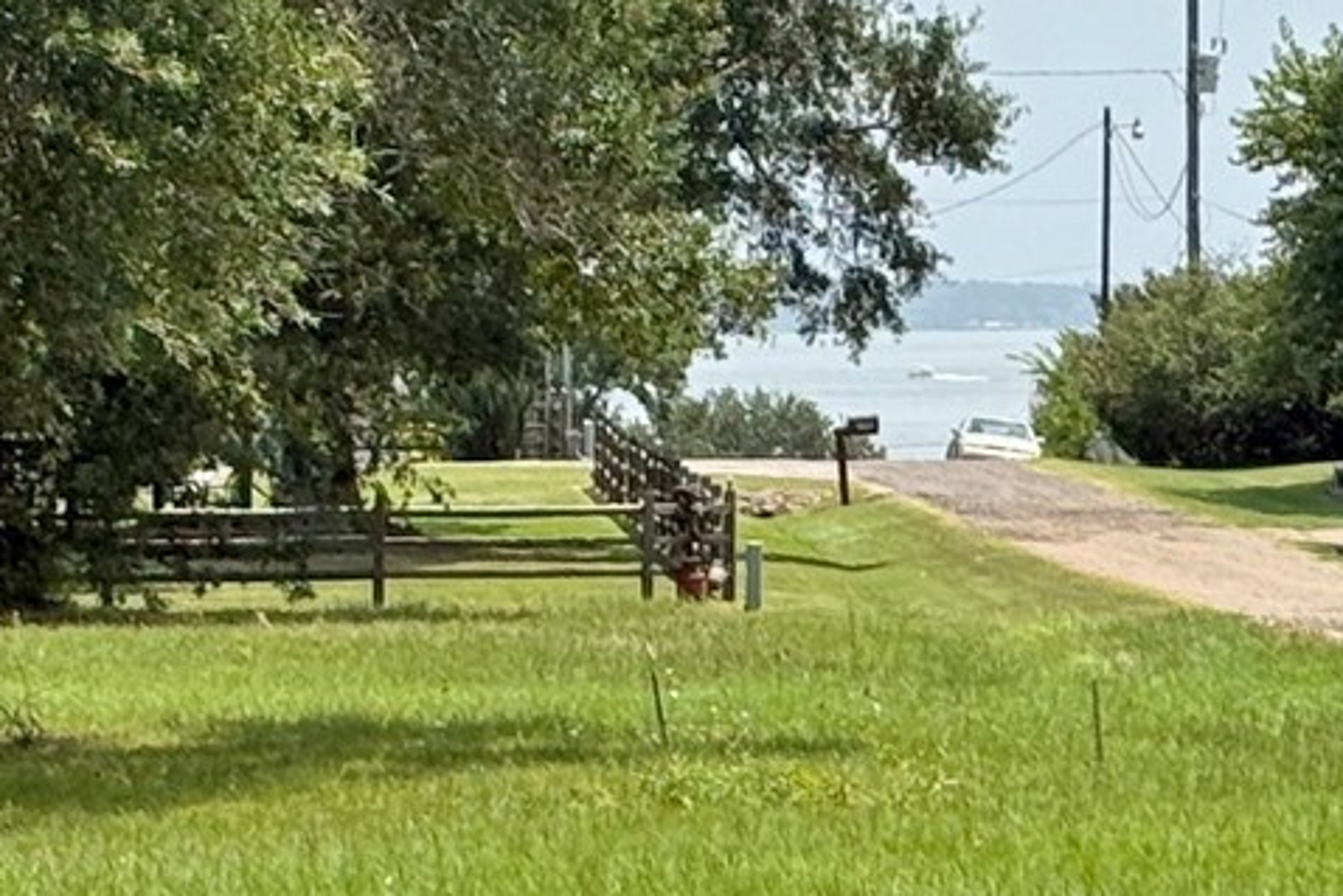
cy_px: 247
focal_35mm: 214
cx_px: 812
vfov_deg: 6.4
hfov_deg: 9.6
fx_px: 7985
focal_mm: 6.76
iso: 64
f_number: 1.78
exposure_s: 1/5208
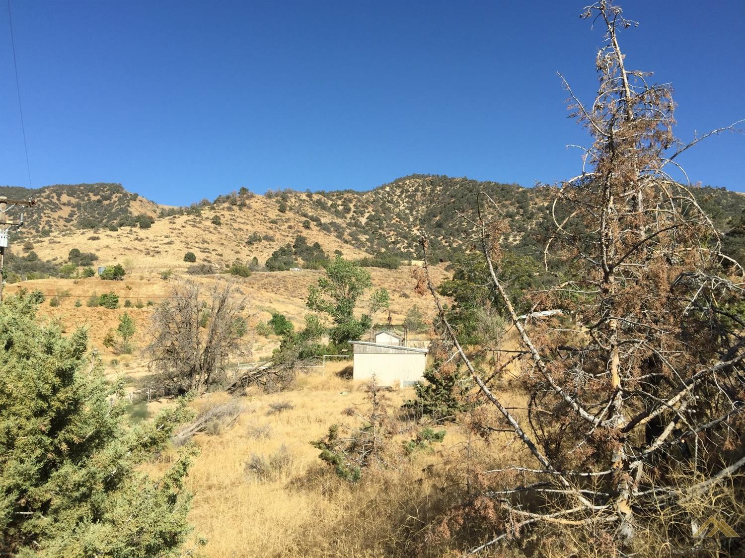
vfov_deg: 48.2
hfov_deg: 61.7
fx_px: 624
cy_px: 279
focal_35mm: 29
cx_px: 372
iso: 32
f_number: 2.2
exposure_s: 1/1883
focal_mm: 4.15
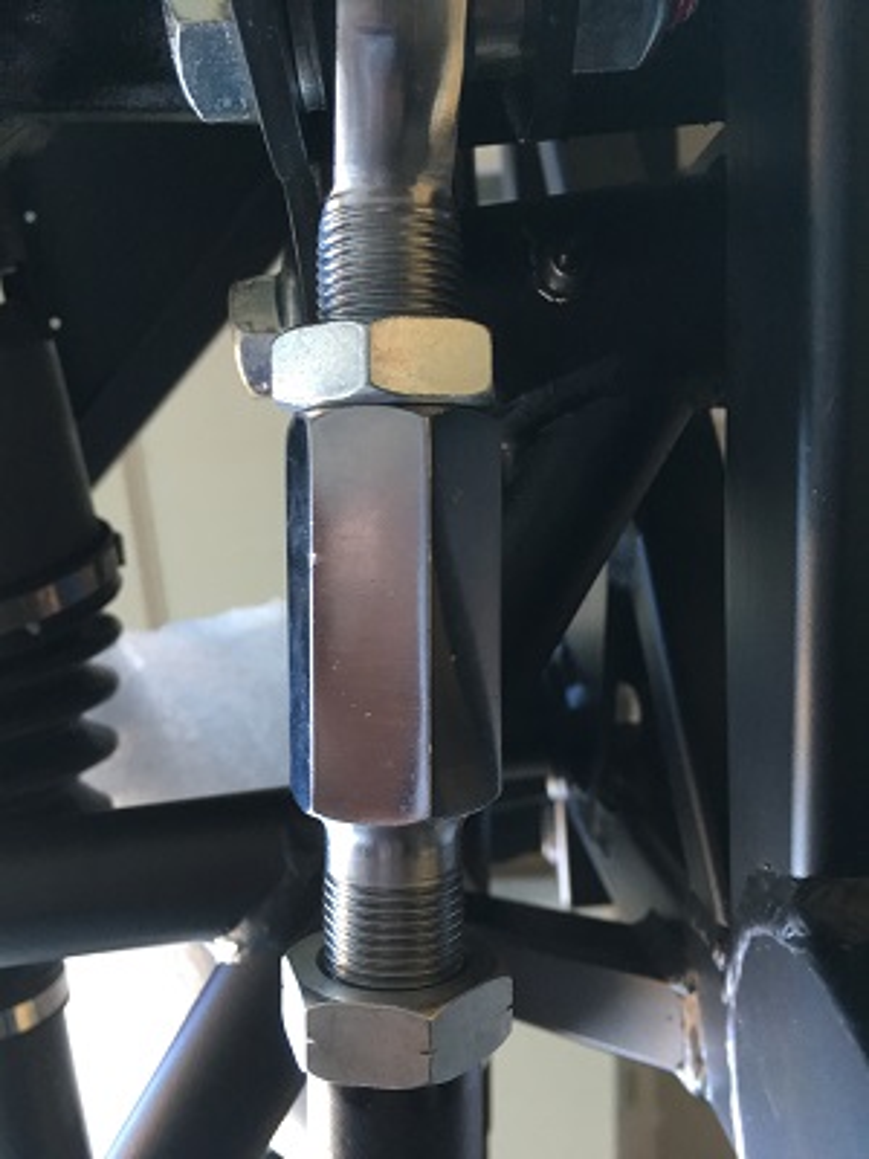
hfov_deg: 48.2
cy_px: 580
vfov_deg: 61.7
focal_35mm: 29
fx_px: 971
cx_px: 434
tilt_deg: +70.8
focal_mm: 4.15
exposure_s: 1/30
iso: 160
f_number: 2.2
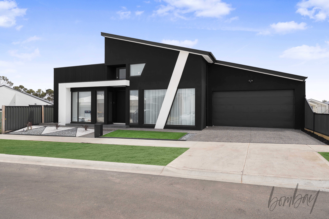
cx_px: 164
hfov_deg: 78.6
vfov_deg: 57.2
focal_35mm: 22
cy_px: 110
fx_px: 201
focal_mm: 22
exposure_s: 1/200
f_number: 8
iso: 100
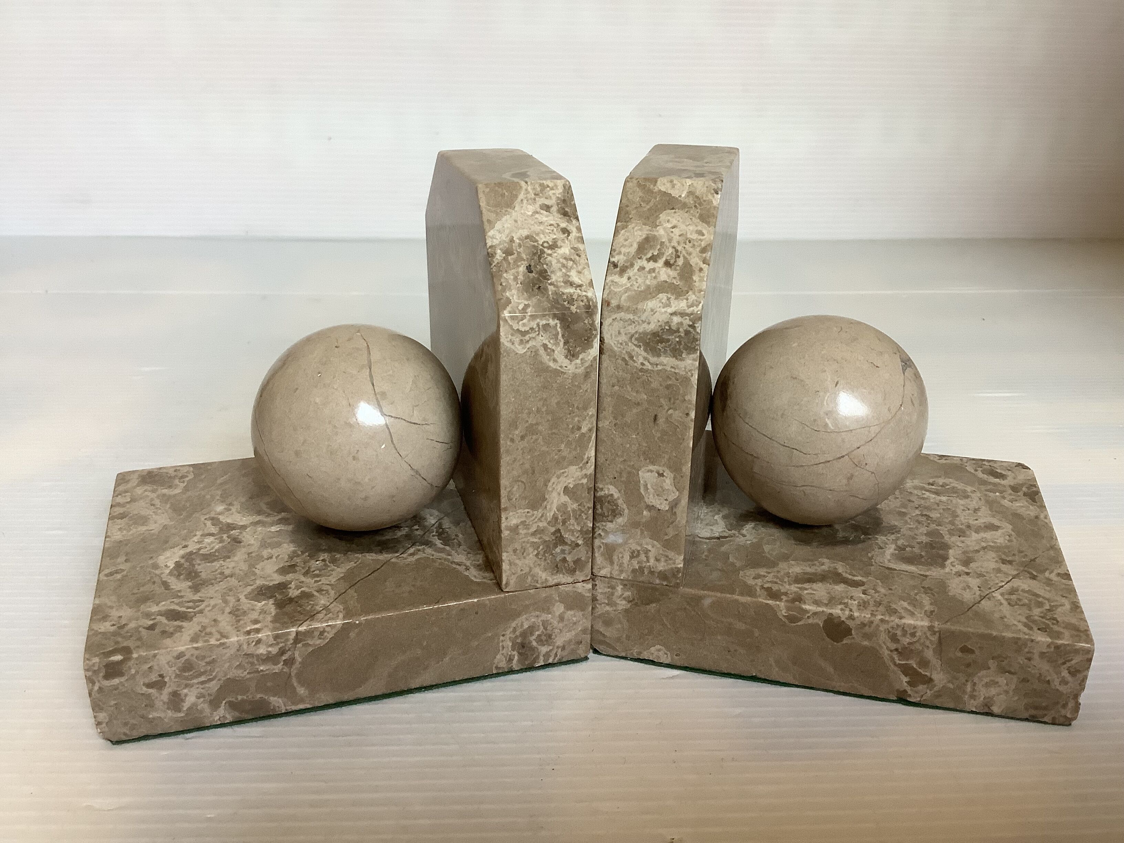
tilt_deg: -23.5
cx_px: 562
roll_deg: -0.1
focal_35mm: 31
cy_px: 422
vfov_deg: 45.4
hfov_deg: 58.4
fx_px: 1007
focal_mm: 3.3
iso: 160
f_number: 2.4
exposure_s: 1/50
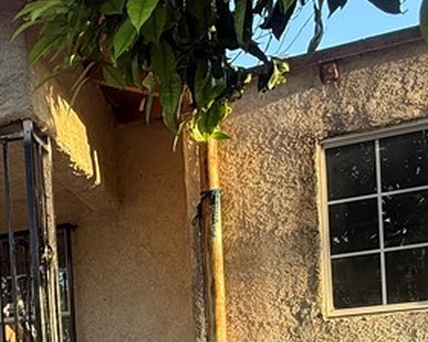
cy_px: 412
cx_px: 23
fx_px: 633
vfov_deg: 26.8
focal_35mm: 50
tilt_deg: -1.9
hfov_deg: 34.7
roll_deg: +3.3
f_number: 2.2
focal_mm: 2.22
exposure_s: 1/99
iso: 64
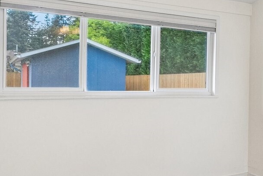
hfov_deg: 46.2
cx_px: 153
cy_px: 76
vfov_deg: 31.9
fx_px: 307
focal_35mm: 42
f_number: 9
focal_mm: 10
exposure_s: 1/13
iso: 250
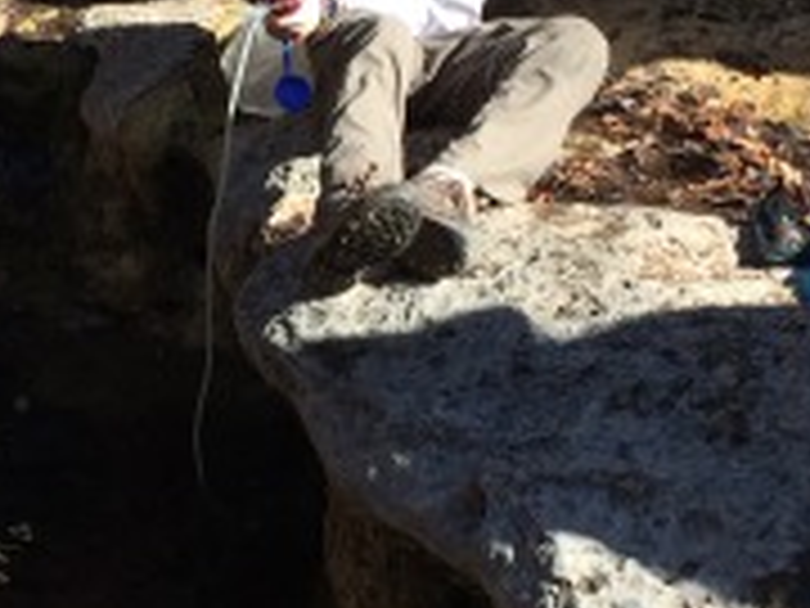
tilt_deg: -20.4
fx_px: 2410
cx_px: 194
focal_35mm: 103
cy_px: 270
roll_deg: +1.7
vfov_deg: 14.4
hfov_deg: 18.9
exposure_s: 1/604
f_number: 2.2
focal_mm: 4.15
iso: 32
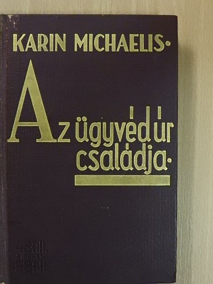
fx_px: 451
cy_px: 142
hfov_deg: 26.6
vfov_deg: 34.9
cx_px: 106
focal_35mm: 55
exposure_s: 1/80
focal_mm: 9.9
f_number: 4
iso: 1600
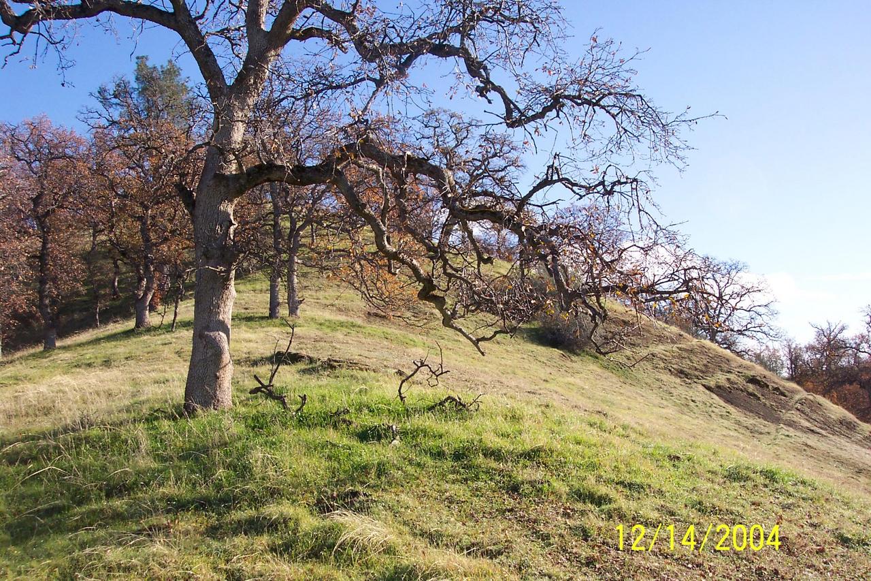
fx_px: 919
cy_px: 290
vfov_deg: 35.0
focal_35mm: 38
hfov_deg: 50.7
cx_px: 436
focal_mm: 8
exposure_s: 1/350
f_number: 4.8
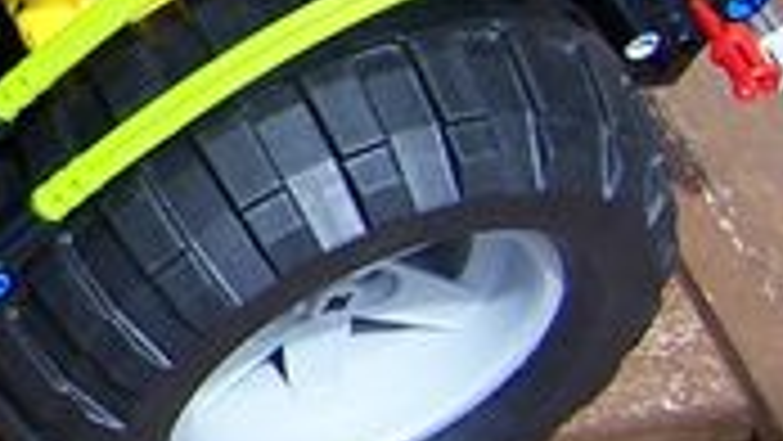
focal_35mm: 190
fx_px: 3946
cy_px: -171
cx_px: -868
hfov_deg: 10.3
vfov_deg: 6.3
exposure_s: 1/500
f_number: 2.8
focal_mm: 6.3
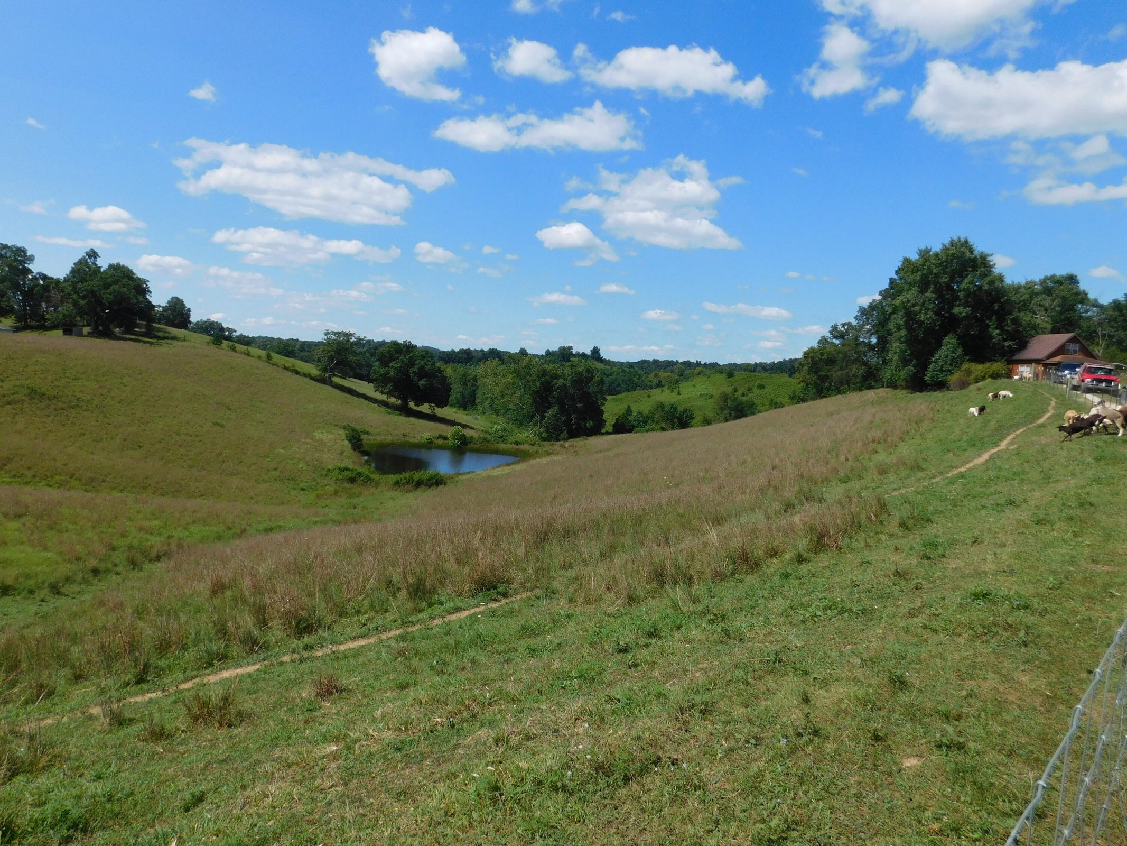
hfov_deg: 73.9
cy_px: 423
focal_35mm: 23
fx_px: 749
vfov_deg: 58.9
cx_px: 564
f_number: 6
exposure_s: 1/640
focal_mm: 4
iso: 125
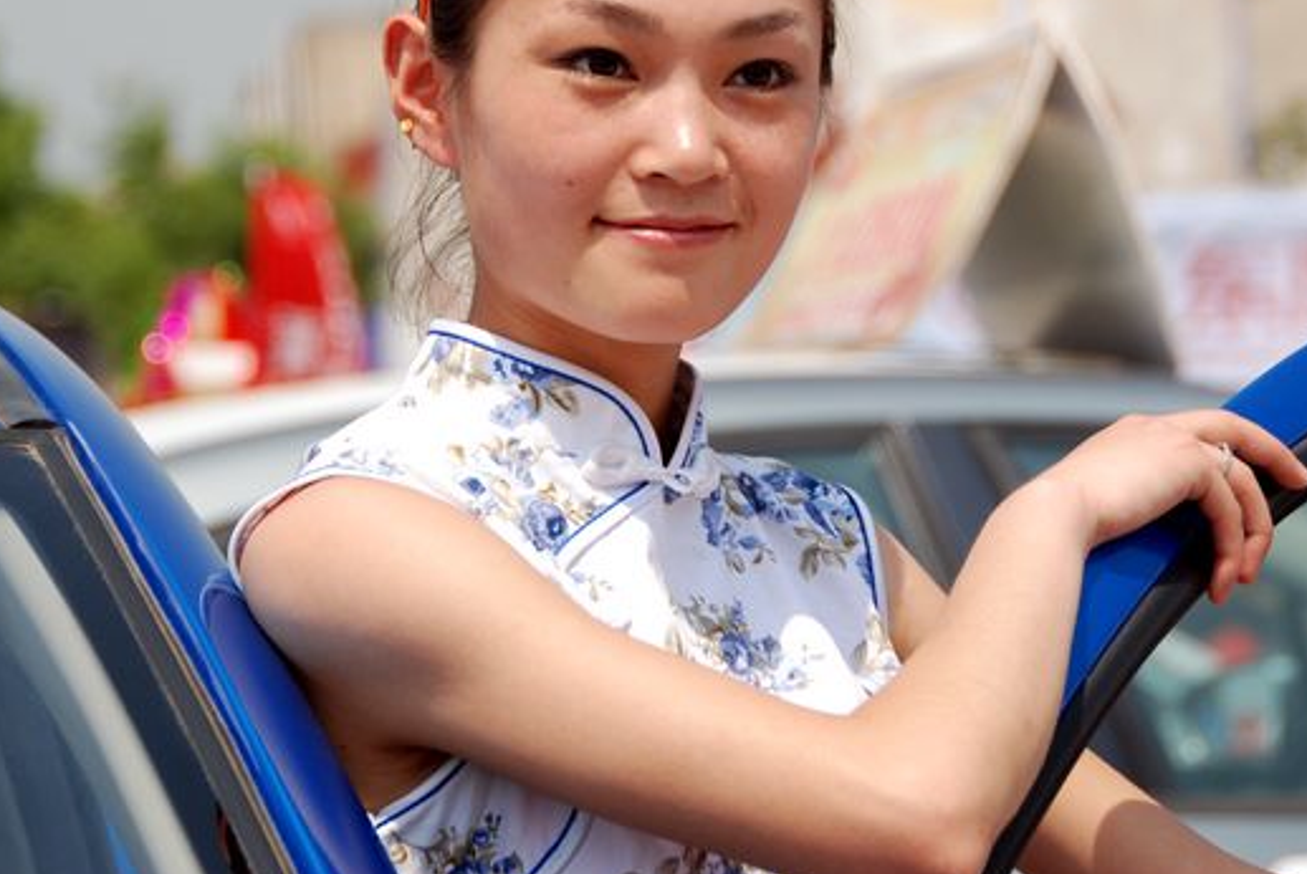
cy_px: 210
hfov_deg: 9.8
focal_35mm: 209
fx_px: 7596
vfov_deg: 6.6
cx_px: 713
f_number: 5.3
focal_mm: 90
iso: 100
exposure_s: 1/400
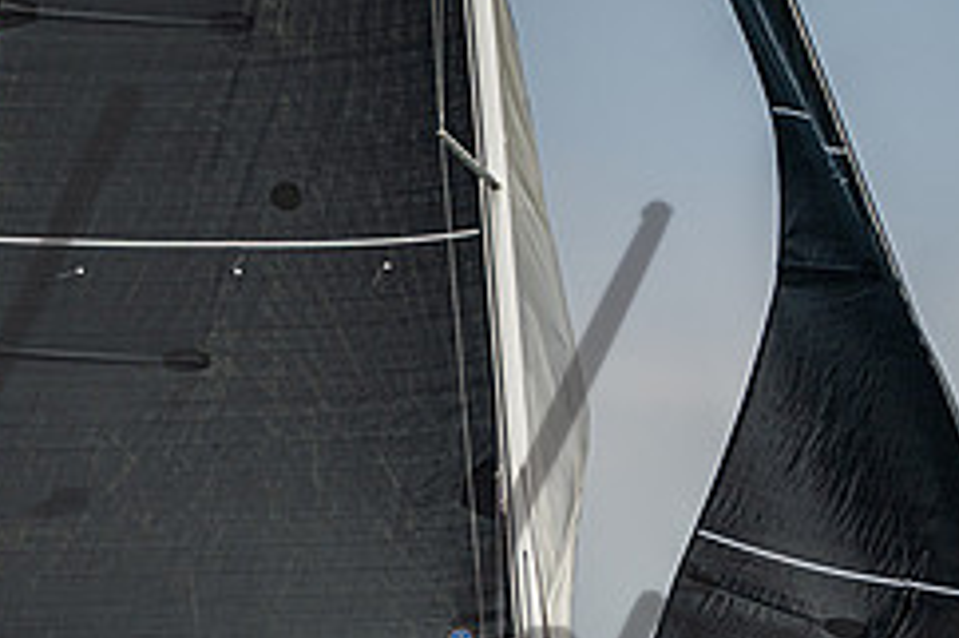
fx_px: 7640
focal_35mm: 287
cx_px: 724
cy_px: 726
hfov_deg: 7.2
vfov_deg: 4.8
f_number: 4.5
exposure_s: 1/4000
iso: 320
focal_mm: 105
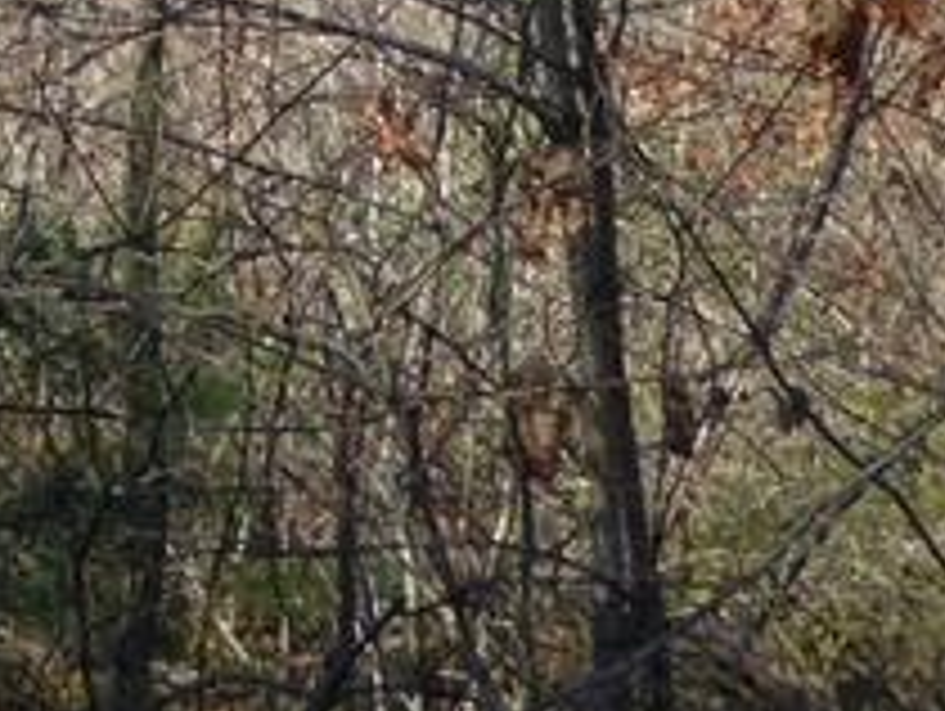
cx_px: -1278
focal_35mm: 117
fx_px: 3198
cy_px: -716
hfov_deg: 13.0
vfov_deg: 11.4
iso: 100
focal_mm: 4.3
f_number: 3.3
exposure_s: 1/400
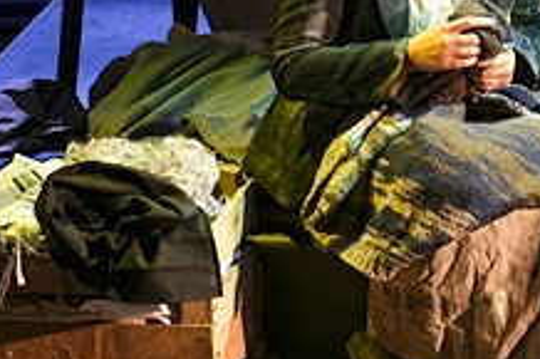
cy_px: 94
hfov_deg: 3.6
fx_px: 8663
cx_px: 518
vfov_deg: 2.4
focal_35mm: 578
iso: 1250
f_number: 2.8
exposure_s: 1/250
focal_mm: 140
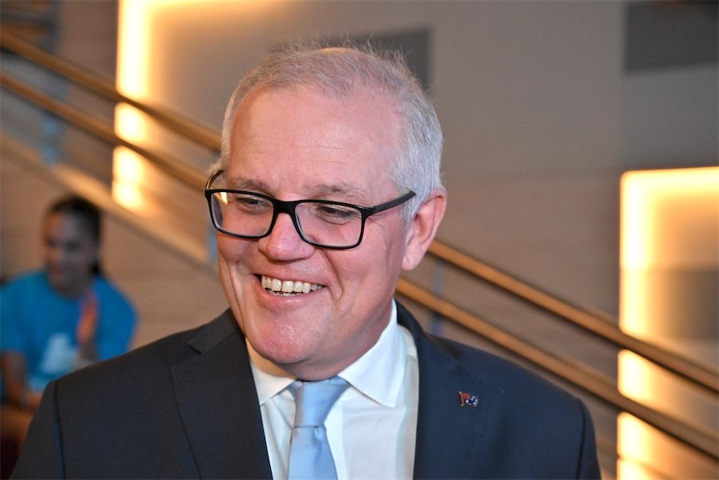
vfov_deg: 19.5
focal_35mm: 70
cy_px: 240
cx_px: 360
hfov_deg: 28.8
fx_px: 1398
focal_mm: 70
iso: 5000
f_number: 5
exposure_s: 1/320
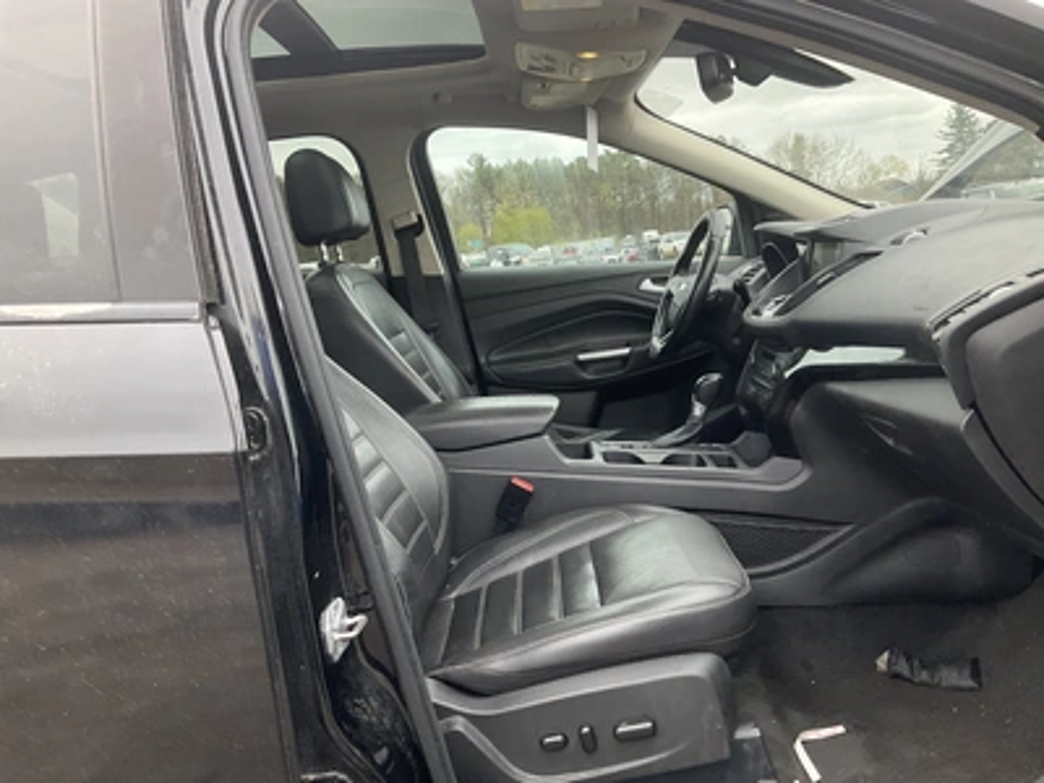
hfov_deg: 61.7
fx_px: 875
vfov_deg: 48.2
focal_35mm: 29
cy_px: 392
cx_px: 522
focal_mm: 3
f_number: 1.8
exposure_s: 1/148
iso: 32
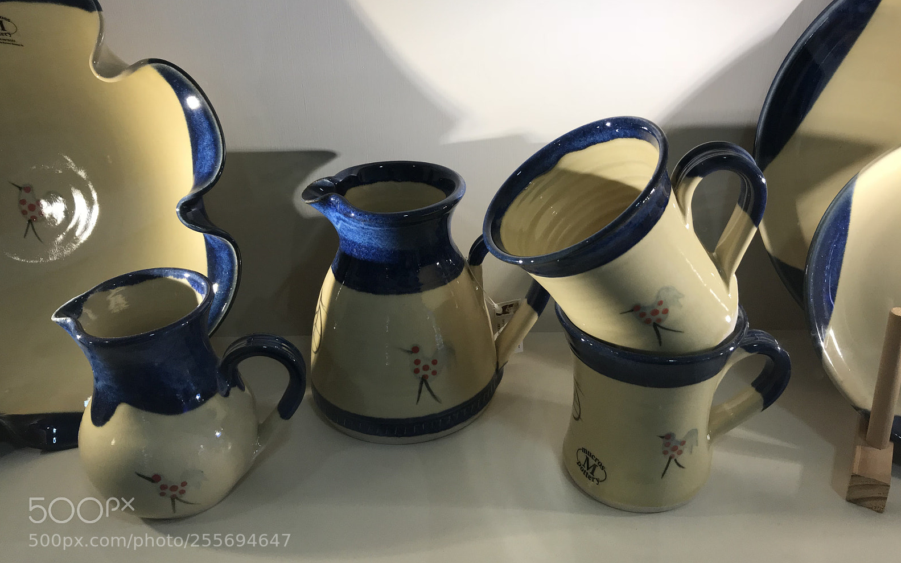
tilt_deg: -24.1
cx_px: 449
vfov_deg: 41.7
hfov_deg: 62.9
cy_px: 244
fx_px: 737
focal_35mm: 30
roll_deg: +2.1
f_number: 1.8
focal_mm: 3.99
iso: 40
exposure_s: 1/100
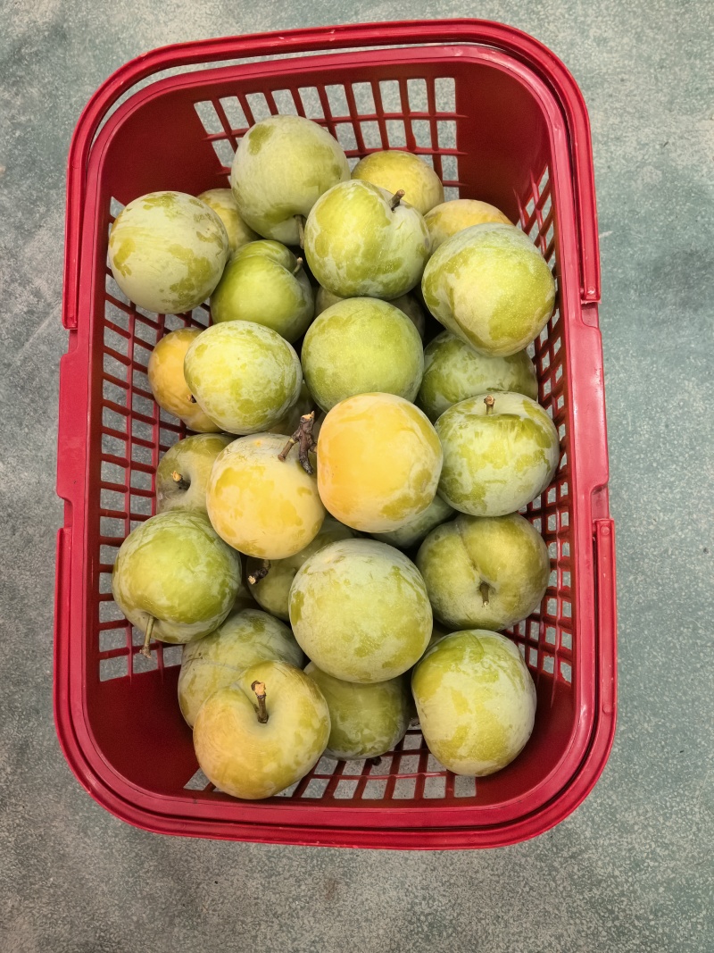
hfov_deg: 51.3
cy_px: 476
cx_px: 357
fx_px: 743
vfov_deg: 65.3
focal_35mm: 27
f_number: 4
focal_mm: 5.75
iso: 1250
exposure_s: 1/50
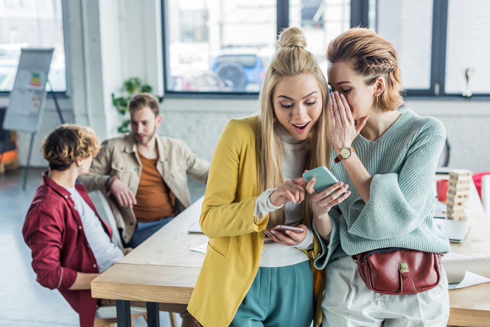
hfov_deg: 39.6
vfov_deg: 27.0
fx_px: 681
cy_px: 164
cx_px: 245
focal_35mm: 50
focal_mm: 50
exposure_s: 1/160
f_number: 3.2
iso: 640
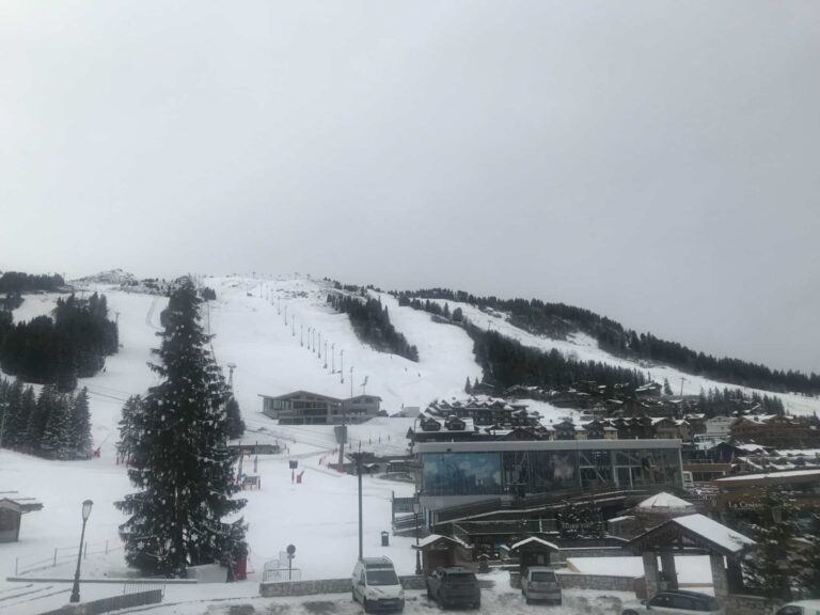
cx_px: 410
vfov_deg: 49.7
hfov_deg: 63.4
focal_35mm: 28
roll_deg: +0.8
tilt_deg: +15.6
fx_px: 663
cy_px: 308
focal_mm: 3.99
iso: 20
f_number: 1.8
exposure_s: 1/3425
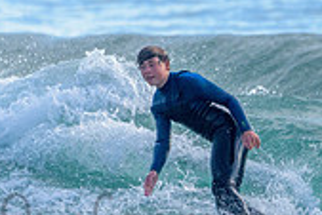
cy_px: 123
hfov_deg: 1.0
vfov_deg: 0.7
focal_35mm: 2099
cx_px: 209
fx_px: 18790
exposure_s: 1/2000
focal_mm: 500
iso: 450
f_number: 5.6
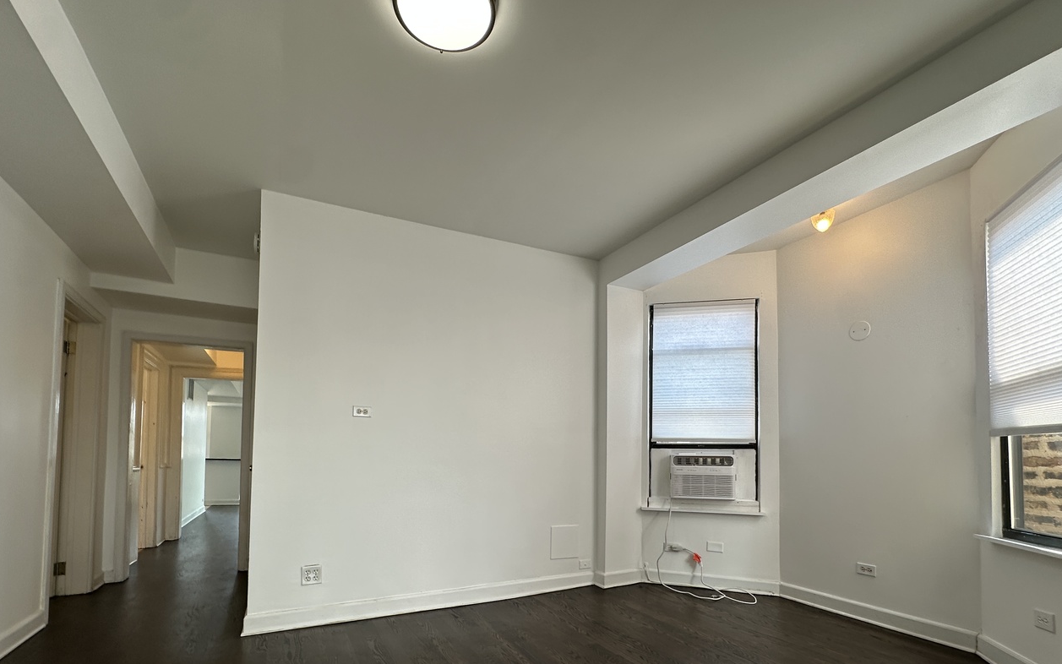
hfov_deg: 94.4
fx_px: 492
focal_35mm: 17
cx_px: 525
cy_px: 442
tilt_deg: +2.5
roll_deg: -0.4
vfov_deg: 66.2
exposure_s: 1/145
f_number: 2.2
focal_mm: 2.22
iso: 40
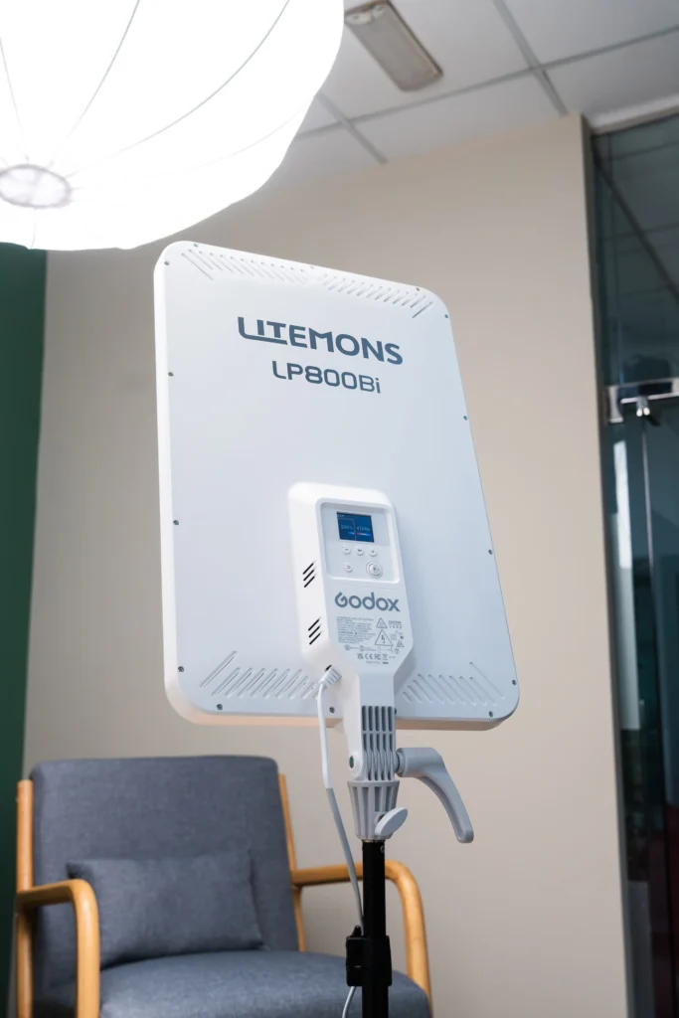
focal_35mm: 37
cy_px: 509
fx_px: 1046
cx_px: 340
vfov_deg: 51.9
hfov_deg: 36.0
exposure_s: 1/200
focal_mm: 37
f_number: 5.6
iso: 400
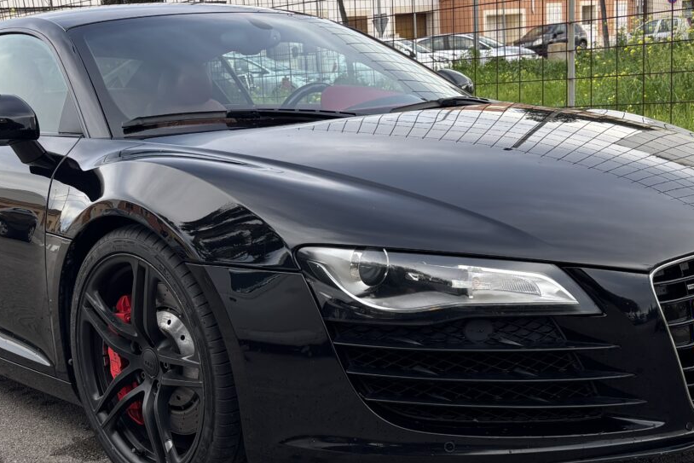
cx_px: 267
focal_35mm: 51
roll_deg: +4.8
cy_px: 305
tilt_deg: -12.1
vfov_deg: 26.4
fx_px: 983
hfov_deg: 38.7
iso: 50
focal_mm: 5.96
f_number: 1.6
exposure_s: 1/402
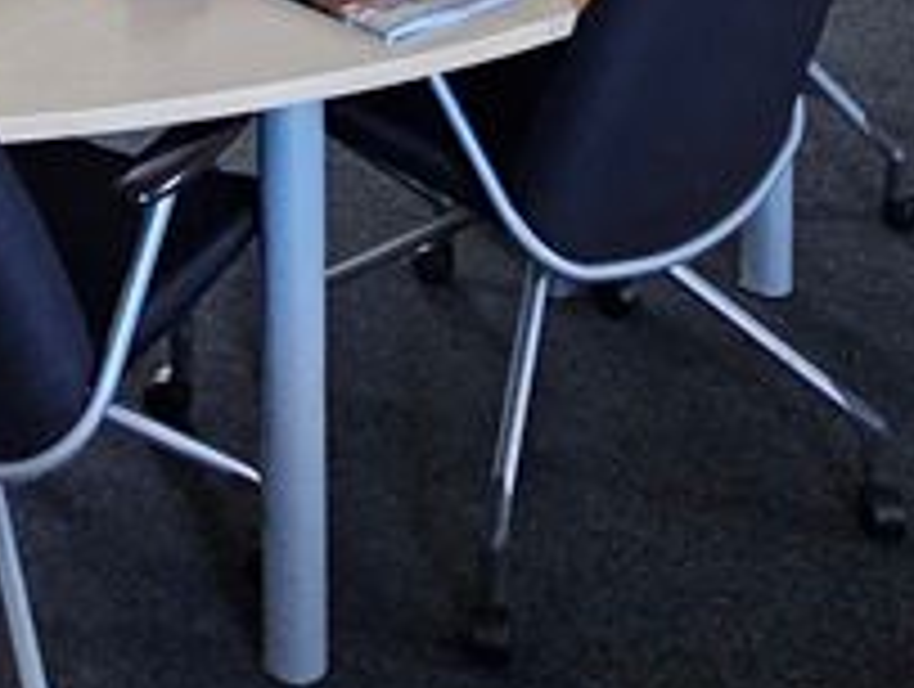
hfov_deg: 26.2
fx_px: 1878
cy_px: -618
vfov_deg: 16.6
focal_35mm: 71
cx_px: 50
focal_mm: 2.2
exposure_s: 1/33.3
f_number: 2.2
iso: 500
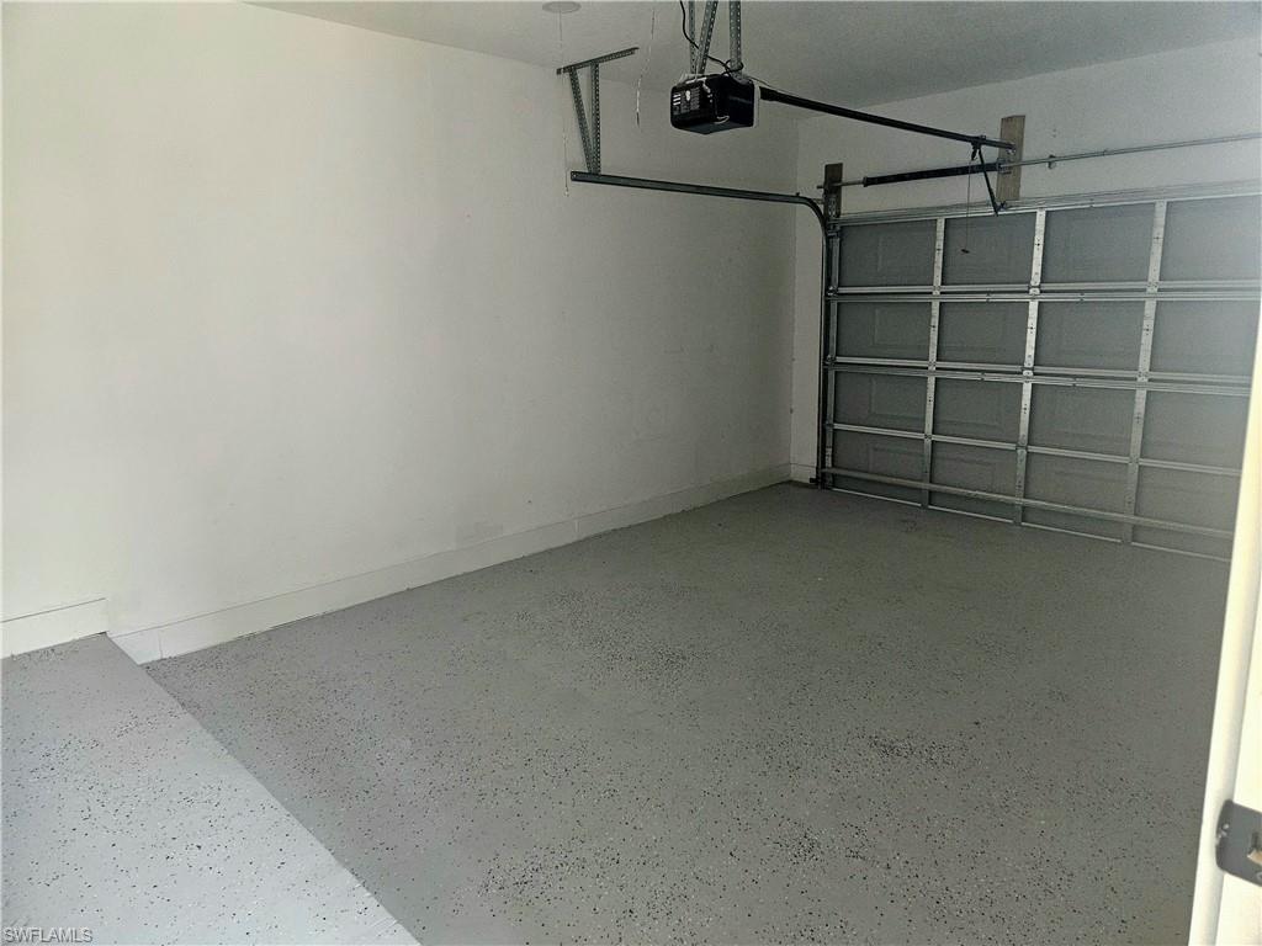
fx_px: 839
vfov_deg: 58.9
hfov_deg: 73.9
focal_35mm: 23
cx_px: 631
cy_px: 473
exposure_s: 1/120
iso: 640
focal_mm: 5.4
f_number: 1.8
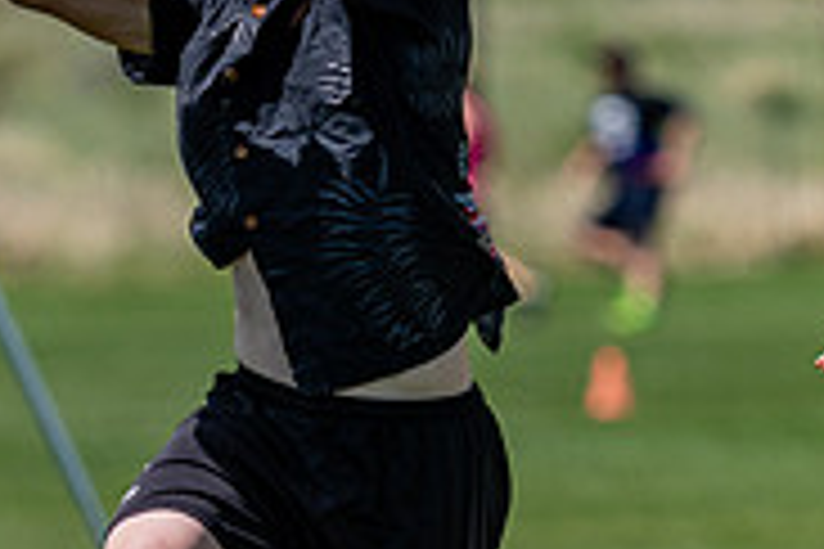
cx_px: 450
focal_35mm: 1180
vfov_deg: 1.2
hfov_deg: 1.7
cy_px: 567
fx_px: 27007
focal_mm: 200
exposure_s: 1/2500
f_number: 2.8
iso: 100
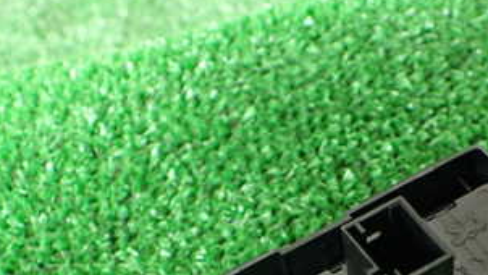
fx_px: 841
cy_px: 290
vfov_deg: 18.0
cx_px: 393
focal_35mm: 65
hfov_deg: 31.5
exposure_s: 1/125
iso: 500
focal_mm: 5.4
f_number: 2.3
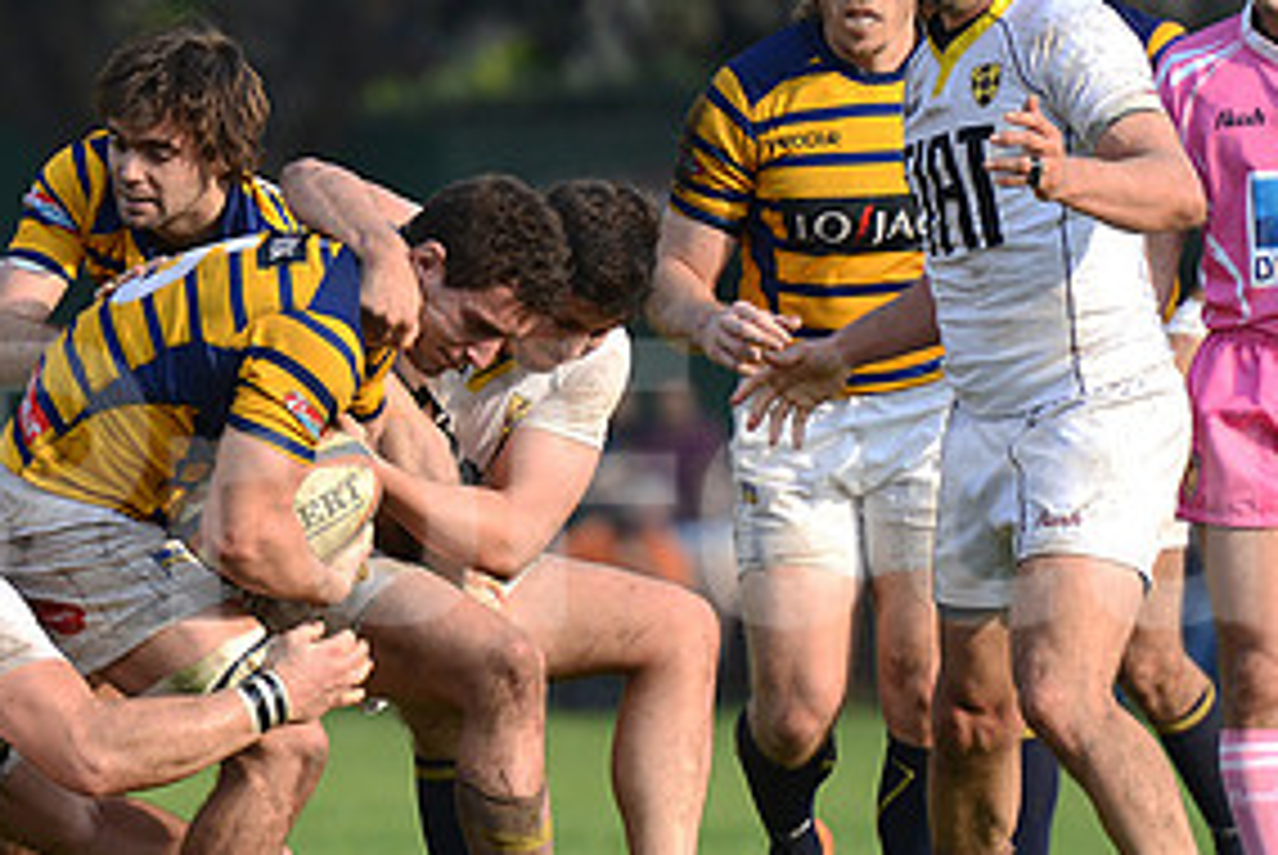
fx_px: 20291
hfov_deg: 3.6
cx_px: 315
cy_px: 475
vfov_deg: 2.4
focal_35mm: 571
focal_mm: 280
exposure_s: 1/1000
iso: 320
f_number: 4
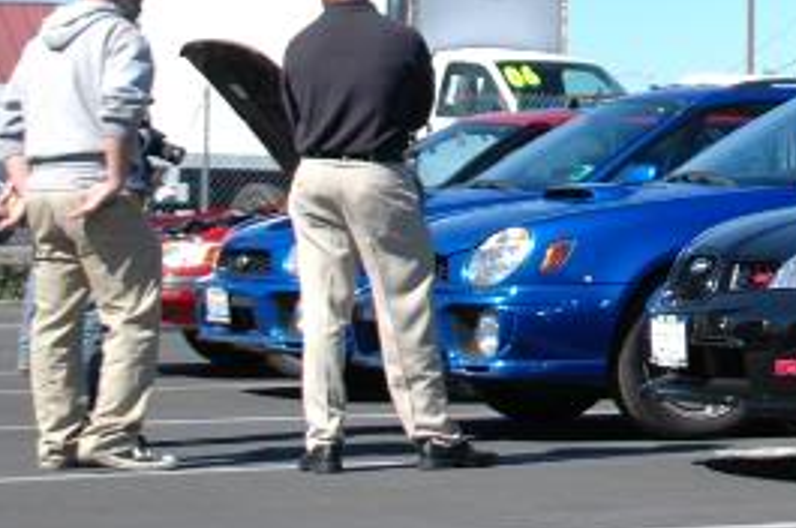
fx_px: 3202
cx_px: 1027
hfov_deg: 13.7
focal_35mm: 145
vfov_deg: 9.4
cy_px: 16
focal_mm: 32
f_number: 4.5
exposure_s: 1/1000
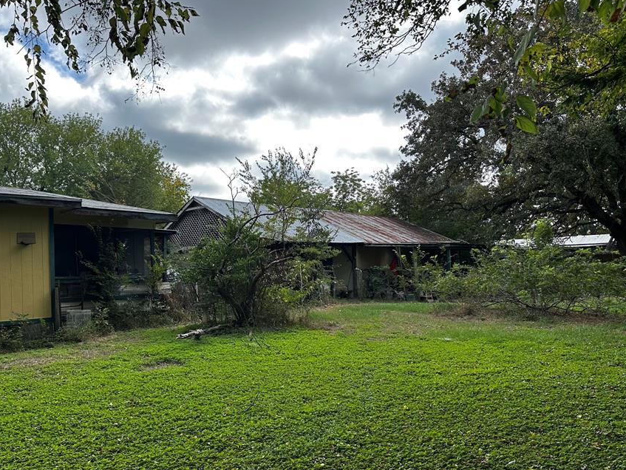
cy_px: 268
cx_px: 280
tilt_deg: +1.8
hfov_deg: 61.5
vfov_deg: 48.1
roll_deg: +1.1
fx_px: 525
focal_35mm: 29
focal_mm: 6.86
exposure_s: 1/1988
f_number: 1.78
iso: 80
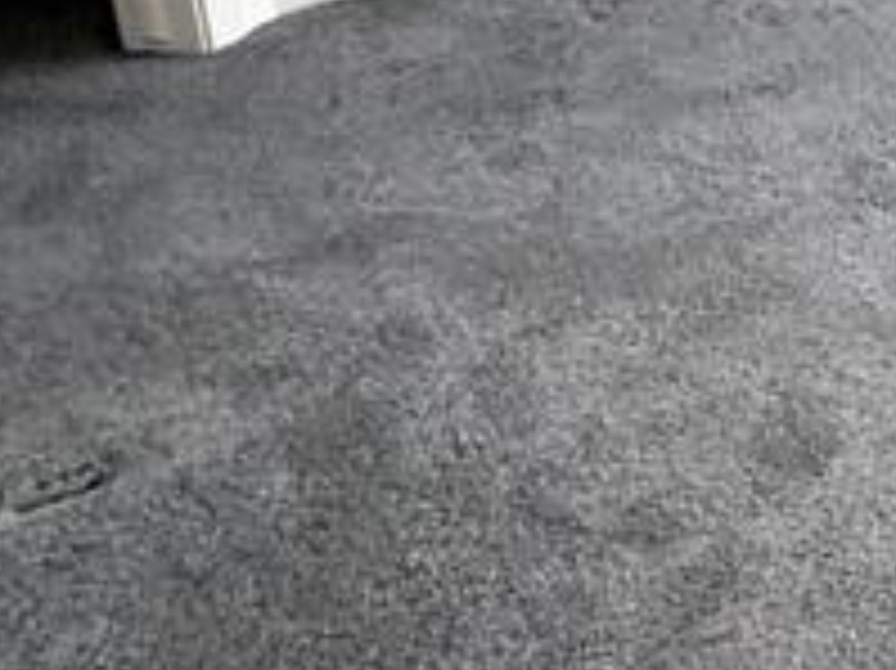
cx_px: 1513
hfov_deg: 20.8
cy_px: -409
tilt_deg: -12.5
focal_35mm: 72
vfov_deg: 17.7
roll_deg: +1.1
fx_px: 1863
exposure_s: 1/99
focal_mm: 2.22
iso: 160
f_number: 2.2
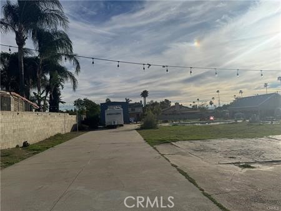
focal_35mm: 24
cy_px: 106
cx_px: 140
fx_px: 195
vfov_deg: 56.8
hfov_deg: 71.6
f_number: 1.78
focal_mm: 6.76
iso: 80
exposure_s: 1/12346
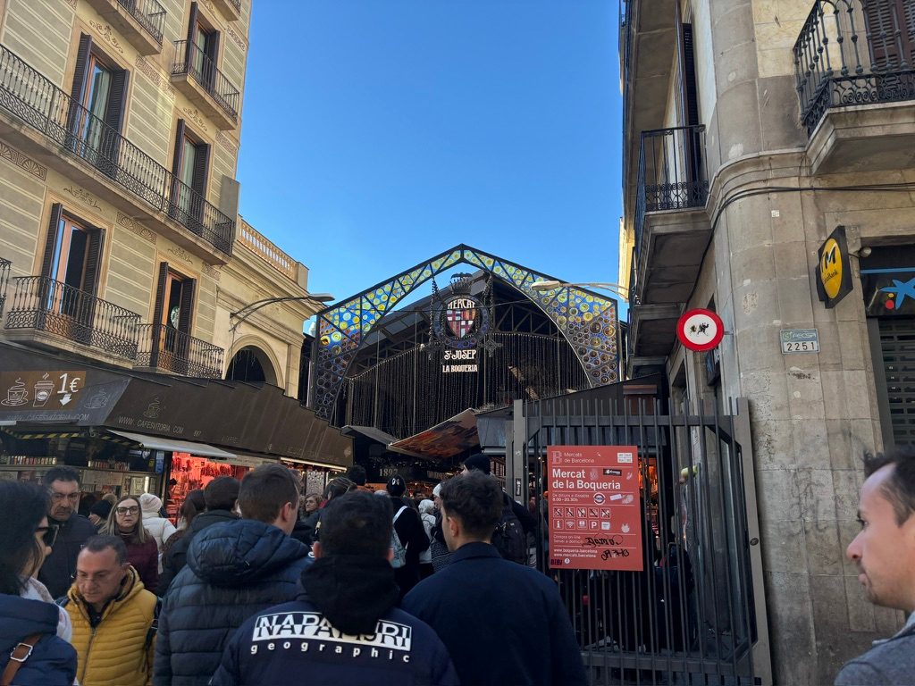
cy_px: 343
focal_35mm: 26
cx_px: 458
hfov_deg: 67.3
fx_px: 687
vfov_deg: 53.1
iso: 50
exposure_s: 1/978
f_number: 1.6
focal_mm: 5.96
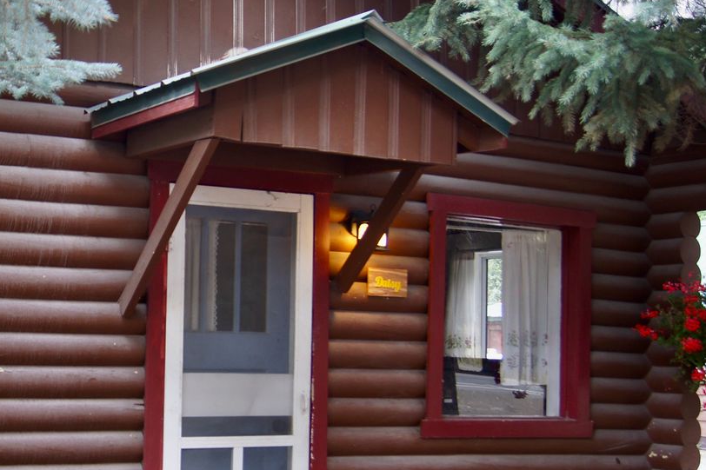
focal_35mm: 65
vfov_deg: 20.9
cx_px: 77
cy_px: 294
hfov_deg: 29.7
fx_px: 1274
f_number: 4
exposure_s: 1/40
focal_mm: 22
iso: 125
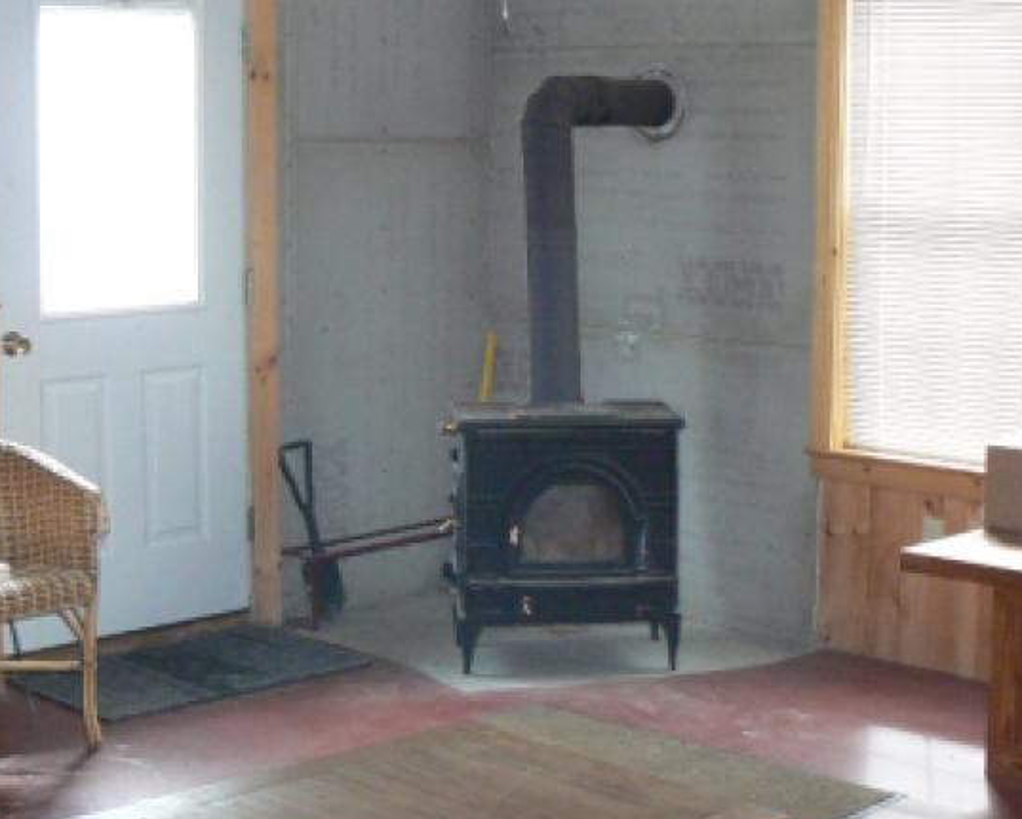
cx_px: 527
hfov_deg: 28.3
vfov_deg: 22.8
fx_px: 2027
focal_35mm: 67
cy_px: 382
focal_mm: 6
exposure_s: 1/30
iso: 200
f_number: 2.8
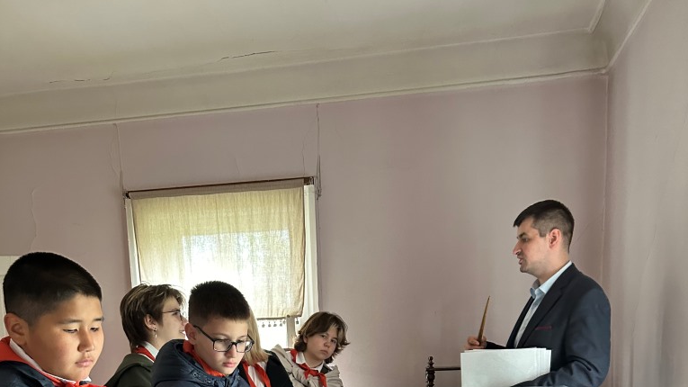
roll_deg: +0.7
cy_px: 454
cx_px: 344
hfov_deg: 56.6
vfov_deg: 29.4
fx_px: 638
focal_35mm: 35
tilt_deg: -5.7
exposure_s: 1/60
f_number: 1.78
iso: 500
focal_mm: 6.86
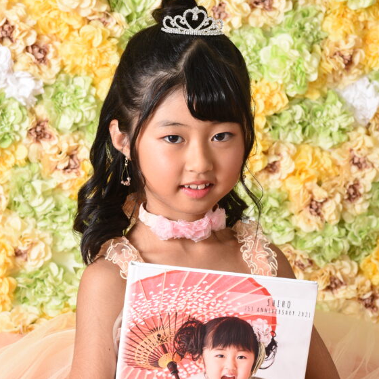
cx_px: 211
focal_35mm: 132
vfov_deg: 13.2
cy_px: 224
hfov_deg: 13.2
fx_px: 1635
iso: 1250
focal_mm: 85
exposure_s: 1/125
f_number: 5.6
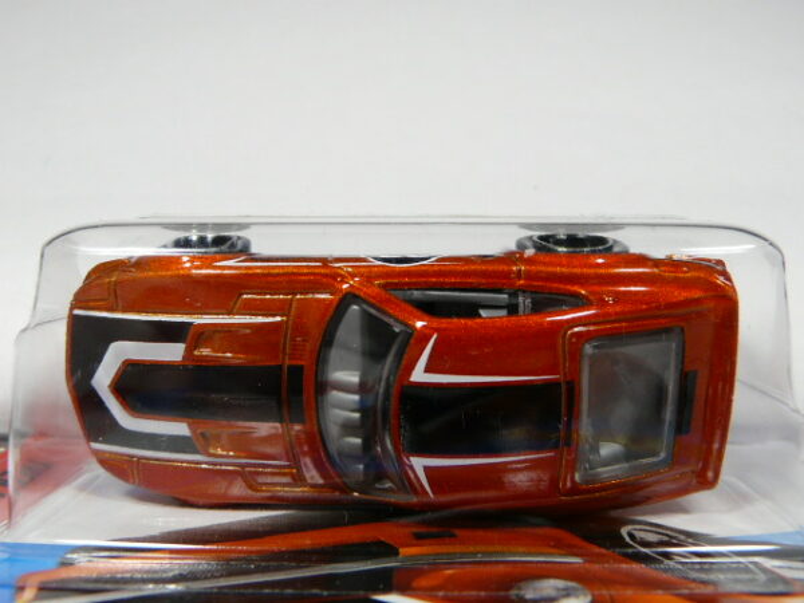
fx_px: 859
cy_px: 302
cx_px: 402
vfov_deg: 38.7
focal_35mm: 37
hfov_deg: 50.1
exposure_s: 1/60
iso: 100
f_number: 2.8
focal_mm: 4.6
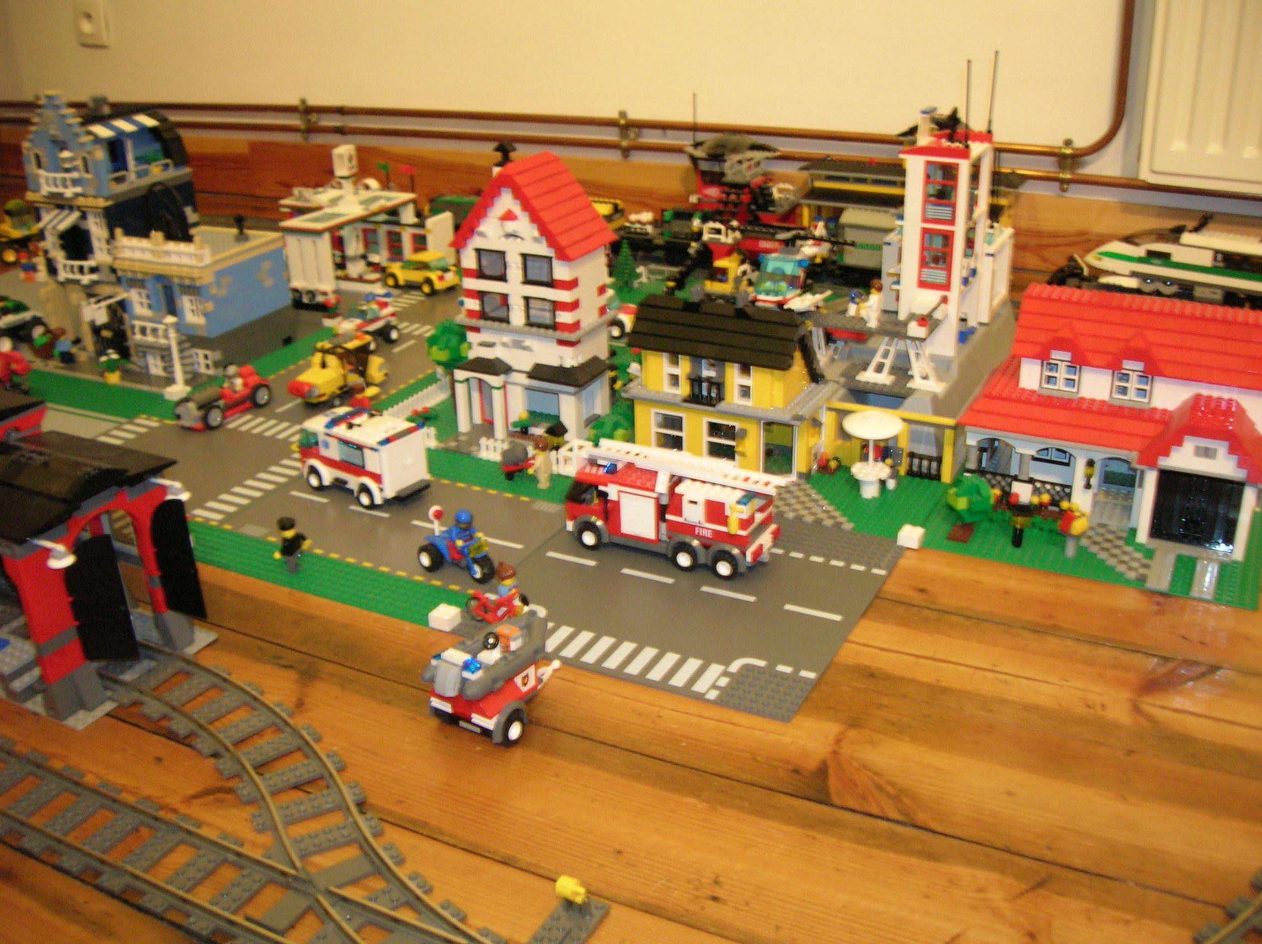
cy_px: 472
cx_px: 631
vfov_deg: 41.7
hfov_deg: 54.0
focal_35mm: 34
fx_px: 1239
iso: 200
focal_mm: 5.7
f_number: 2.9
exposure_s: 1/1.9
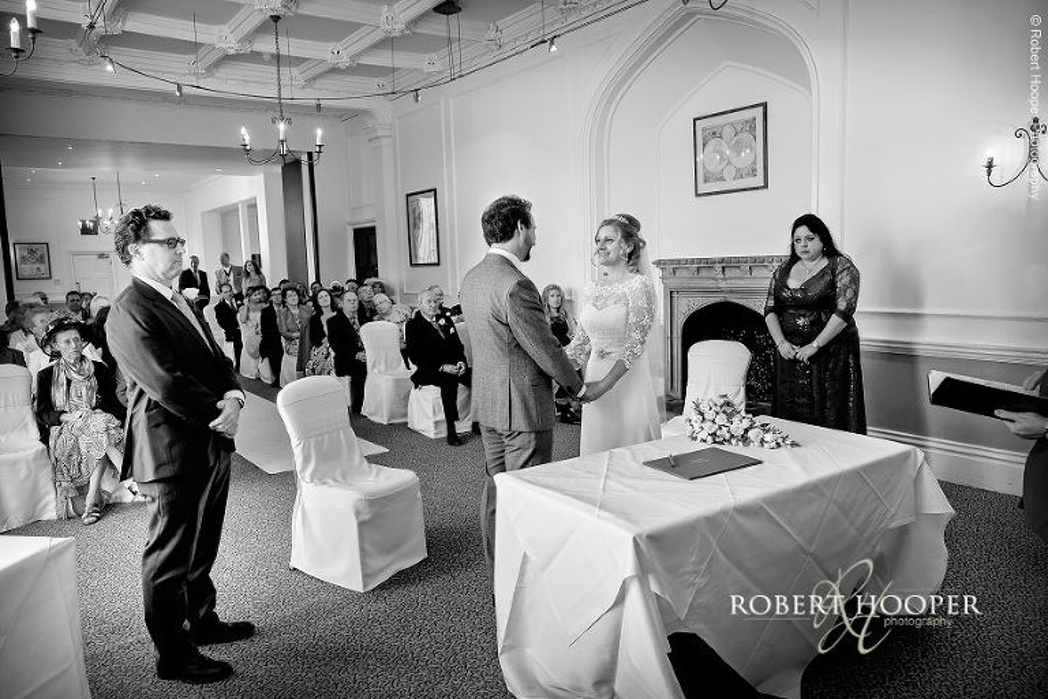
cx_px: 524
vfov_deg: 53.1
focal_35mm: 24
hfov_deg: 73.7
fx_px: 699
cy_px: 350
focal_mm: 16
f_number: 2.8
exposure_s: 1/180
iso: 640
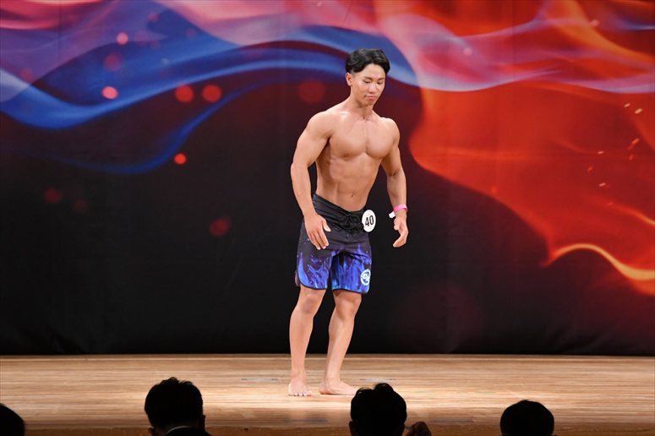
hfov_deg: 8.6
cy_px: 218
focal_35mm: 240
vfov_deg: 5.7
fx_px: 4365
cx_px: 328
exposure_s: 1/400
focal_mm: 160
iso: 3200
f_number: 5.6
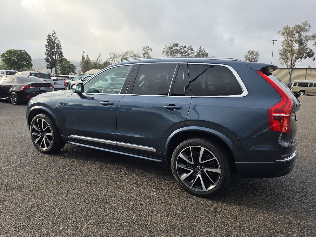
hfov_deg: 71.6
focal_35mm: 24
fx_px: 219
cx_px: 162
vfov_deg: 56.8
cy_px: 118
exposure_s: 1/2384
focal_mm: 6.5
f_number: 1.4
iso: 63
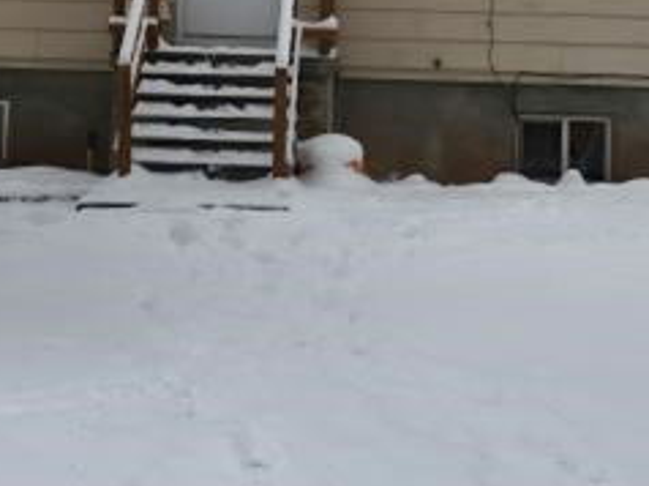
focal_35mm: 78
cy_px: -38
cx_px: 305
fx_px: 1461
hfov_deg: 25.0
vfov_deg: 18.2
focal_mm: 4.15
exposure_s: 1/159
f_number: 2.2
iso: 25
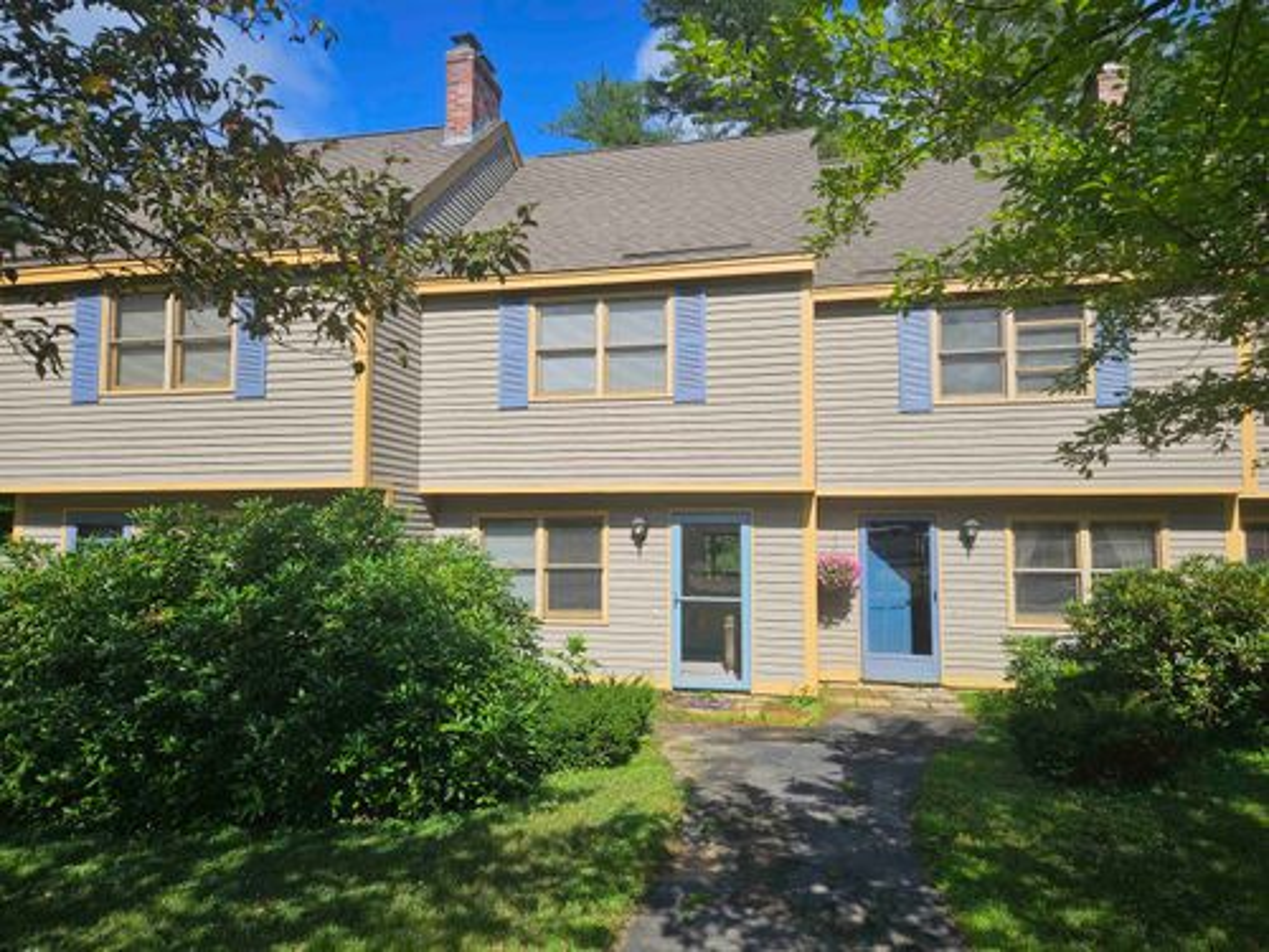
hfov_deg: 73.9
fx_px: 843
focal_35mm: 23
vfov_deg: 58.9
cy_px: 476
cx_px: 634
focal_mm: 5.4
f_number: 1.8
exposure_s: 1/2327
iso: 25
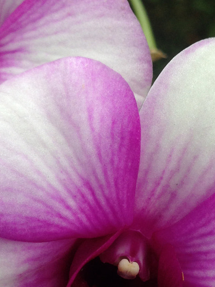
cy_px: 142
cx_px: 75
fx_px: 704
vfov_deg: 23.0
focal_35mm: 85
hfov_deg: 17.3
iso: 50
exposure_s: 1/134
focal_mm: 4.12
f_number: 2.4
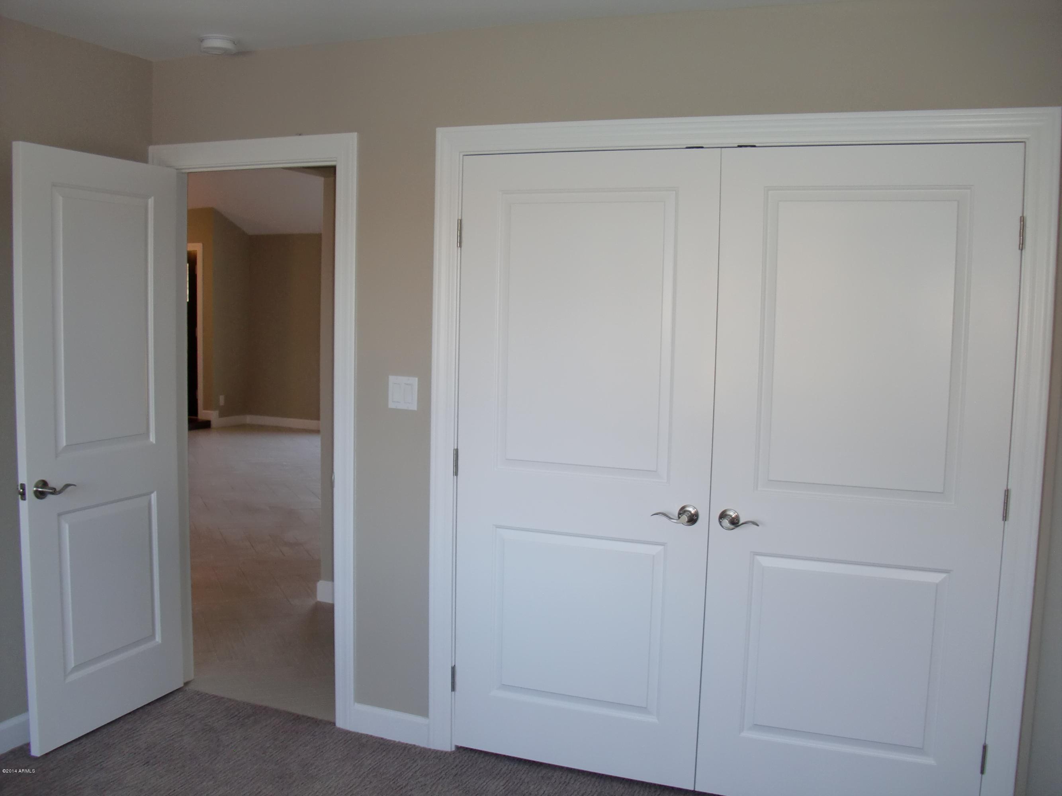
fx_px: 1104
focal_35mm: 36
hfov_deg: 51.4
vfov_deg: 39.7
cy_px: 398
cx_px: 531
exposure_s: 1/60
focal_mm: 6.3
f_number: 2.8
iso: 125
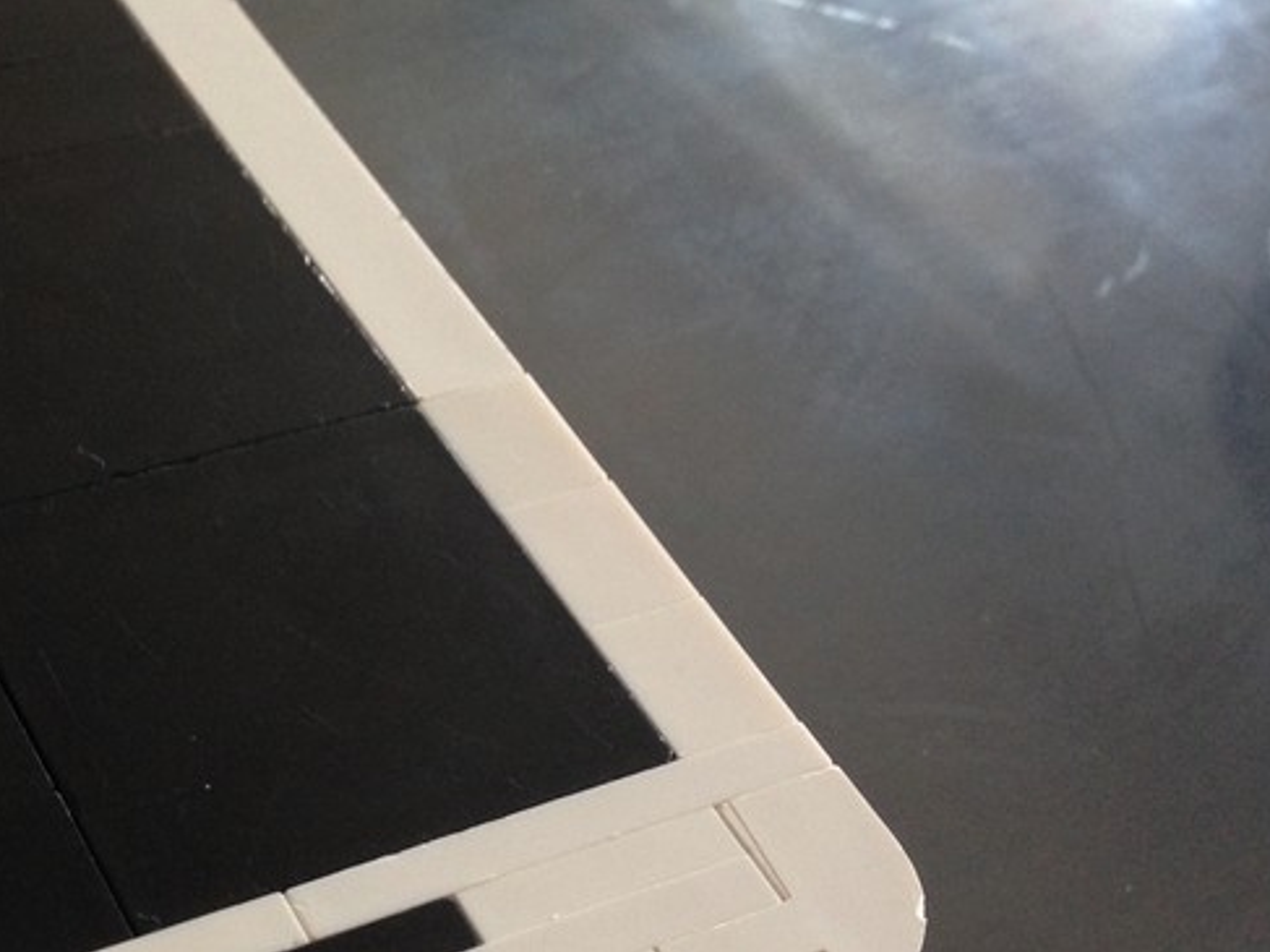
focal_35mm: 61
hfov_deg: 30.2
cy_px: 666
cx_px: 115
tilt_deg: -50.5
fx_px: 2237
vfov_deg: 23.9
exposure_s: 1/20
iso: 160
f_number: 2.4
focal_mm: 4.12
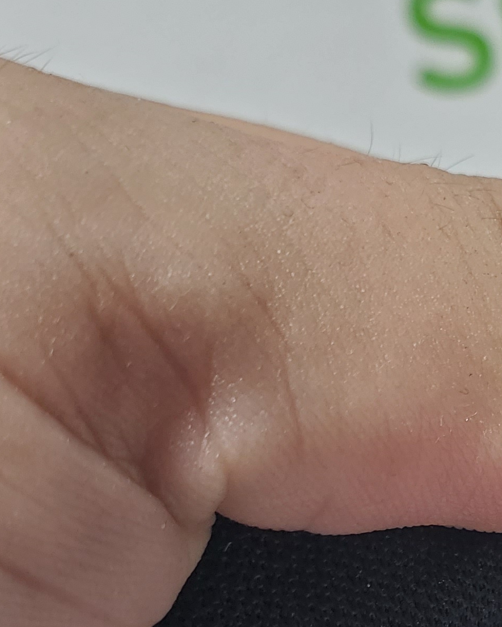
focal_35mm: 86
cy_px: 613
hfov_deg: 16.6
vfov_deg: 21.5
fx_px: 1597
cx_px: 694
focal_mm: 4.3
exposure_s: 1/135
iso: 50
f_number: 2.4
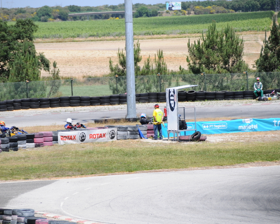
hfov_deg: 6.7
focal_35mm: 289
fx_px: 2395
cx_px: 129
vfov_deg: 5.4
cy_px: 112
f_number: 5.6
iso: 400
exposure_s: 1/1600
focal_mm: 170
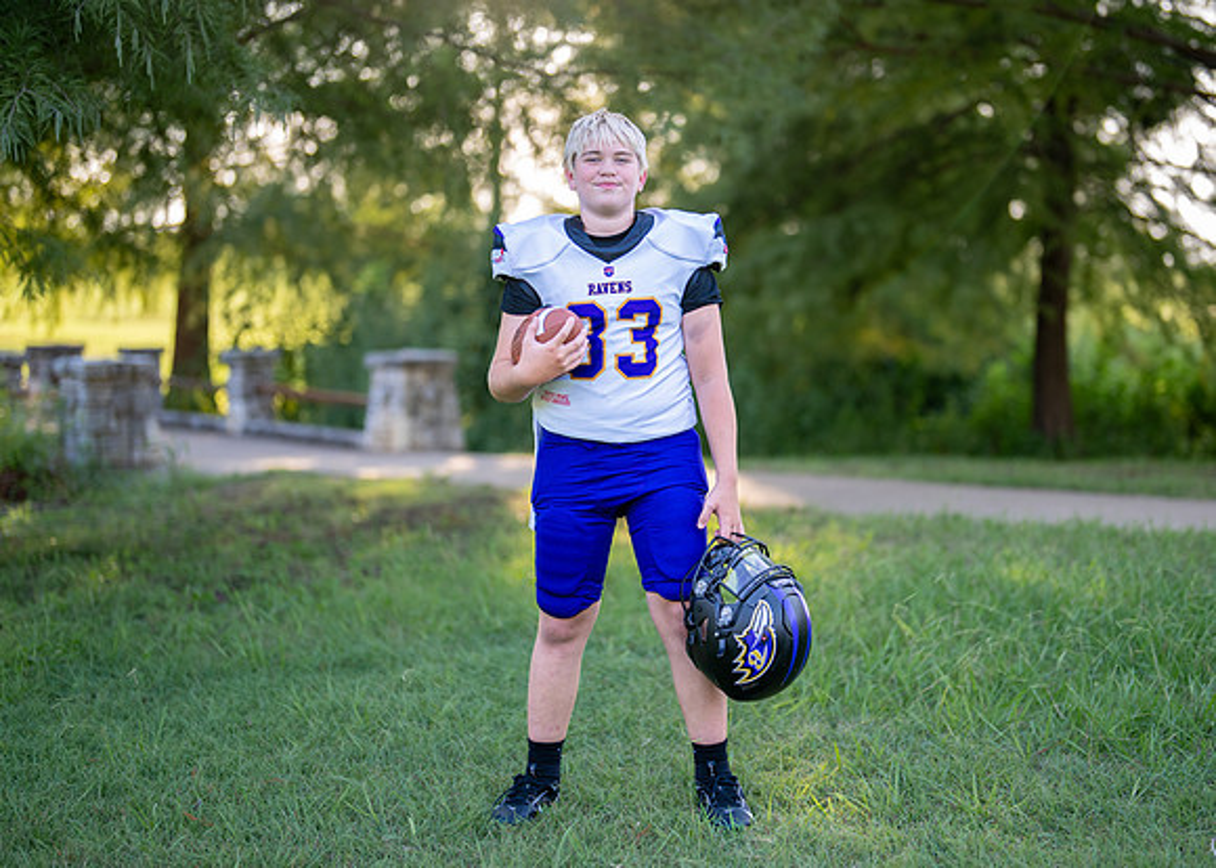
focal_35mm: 59
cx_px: 659
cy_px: 417
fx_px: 2027
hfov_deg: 33.4
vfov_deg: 24.2
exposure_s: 1/1250
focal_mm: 50
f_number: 1.2
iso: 160
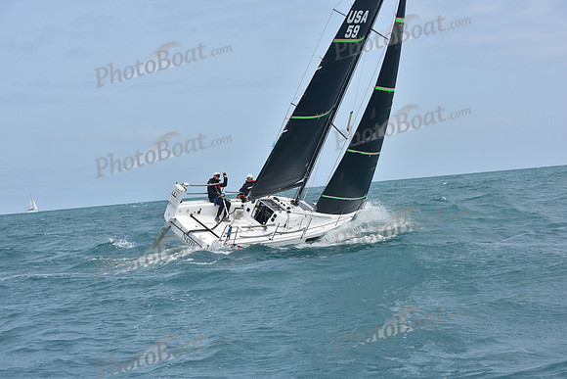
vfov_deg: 19.5
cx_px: 284
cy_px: 190
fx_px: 1103
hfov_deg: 28.8
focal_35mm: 70
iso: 250
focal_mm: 70
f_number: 10
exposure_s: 1/800
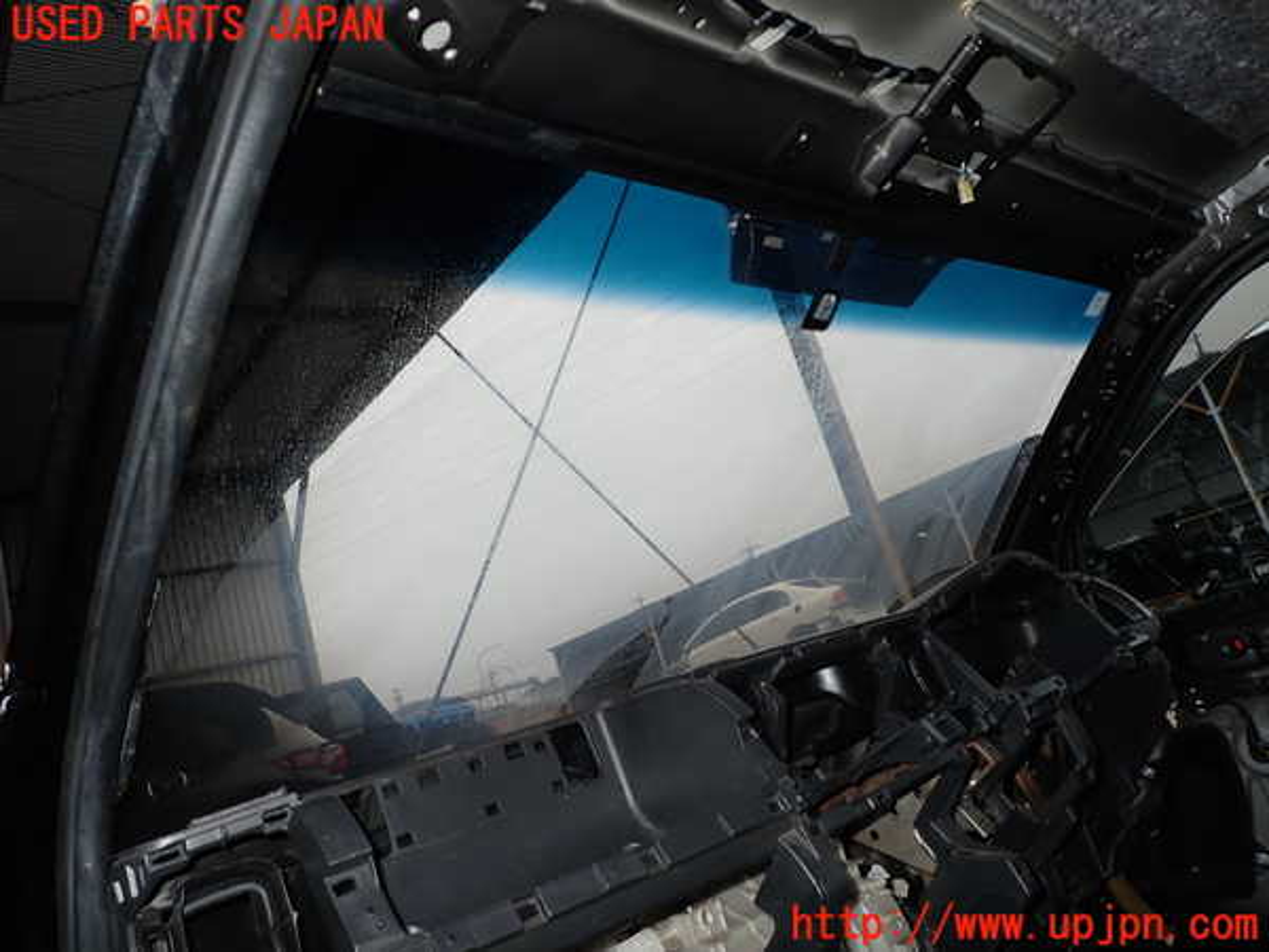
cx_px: 634
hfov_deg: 69.4
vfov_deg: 54.9
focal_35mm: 25
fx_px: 916
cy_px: 476
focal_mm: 4.5
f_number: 2.8
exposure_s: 1/640
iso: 100
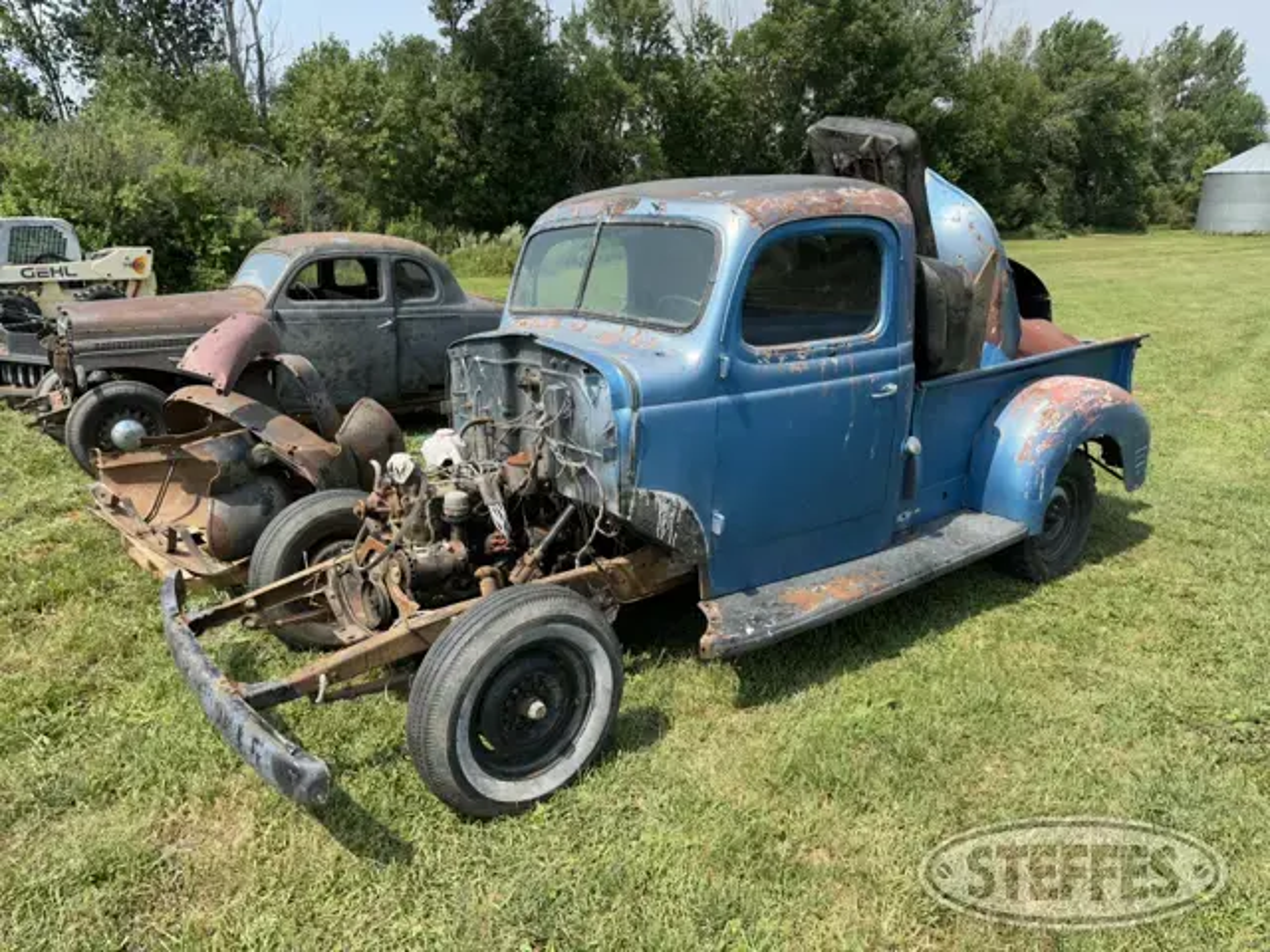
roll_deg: +0.3
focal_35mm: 24
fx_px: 881
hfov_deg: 71.6
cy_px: 476
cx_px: 635
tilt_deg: -15.5
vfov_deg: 56.8
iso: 80
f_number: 1.78
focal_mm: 6.86
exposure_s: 1/2353
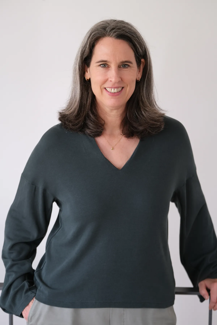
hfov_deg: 13.8
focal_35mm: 99
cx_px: 108
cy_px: 162
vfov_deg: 20.6
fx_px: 895
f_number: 2.8
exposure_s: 1/60
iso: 250
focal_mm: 66
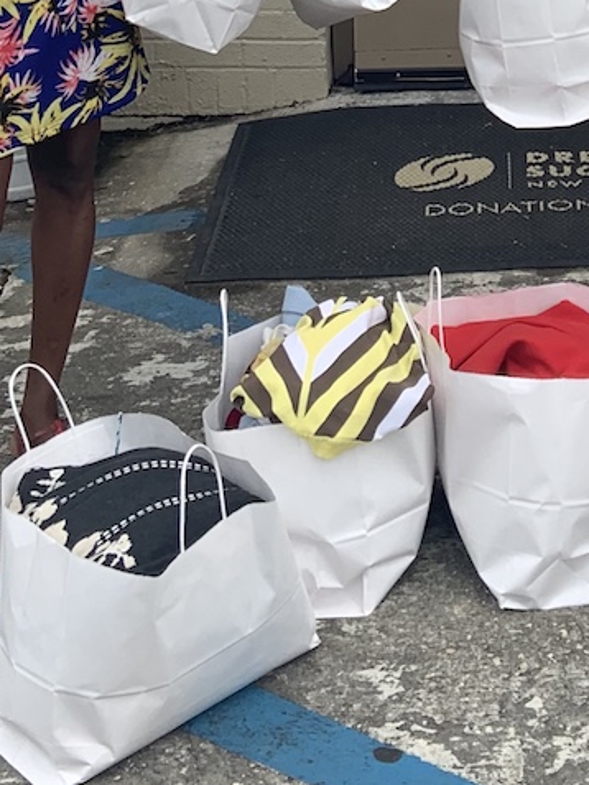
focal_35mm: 93
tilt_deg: -10.2
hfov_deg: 15.8
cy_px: -162
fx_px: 2109
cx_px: 466
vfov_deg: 19.8
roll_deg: +1.1
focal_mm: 4.25
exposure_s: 1/856
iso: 25
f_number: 1.8
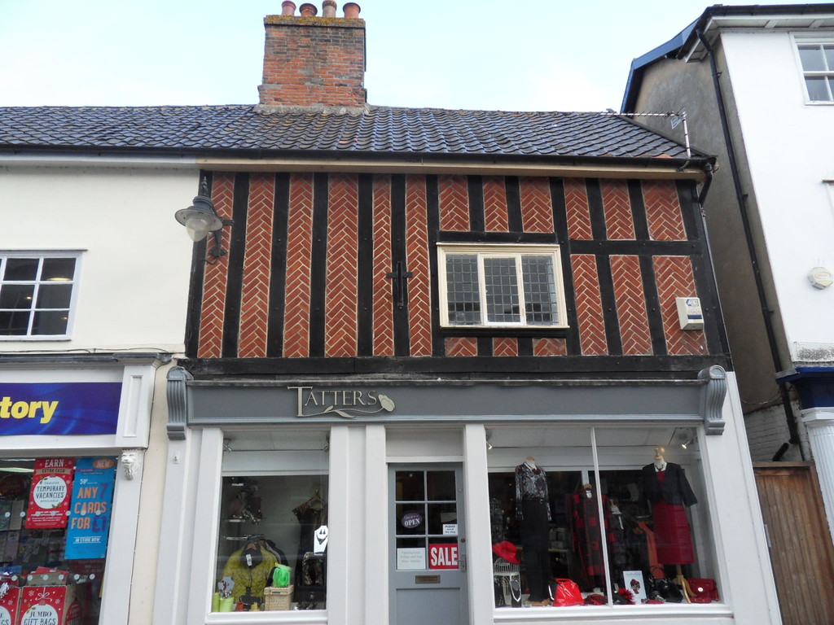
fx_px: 578
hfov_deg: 71.6
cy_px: 312
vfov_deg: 56.8
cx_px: 417
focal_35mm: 24
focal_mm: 4.2
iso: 80
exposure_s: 1/180
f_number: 3.3
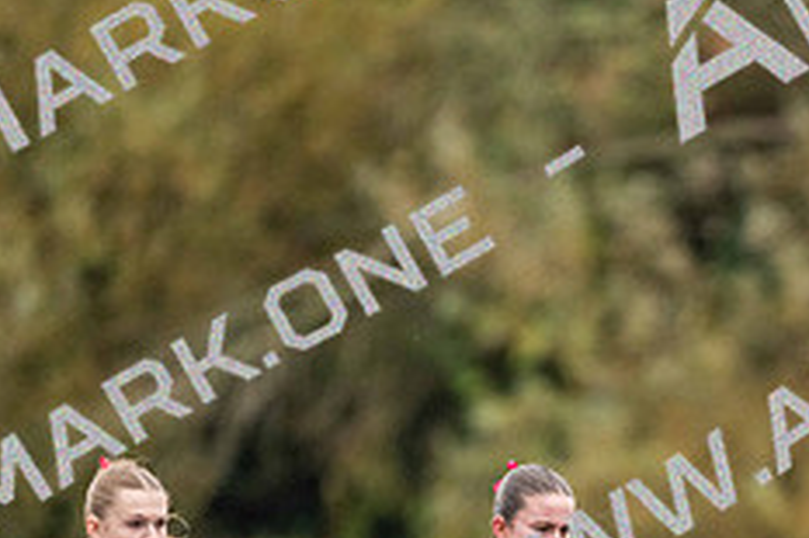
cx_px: 858
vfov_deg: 0.9
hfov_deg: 1.4
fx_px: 33594
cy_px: 651
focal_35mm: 1496
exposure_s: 1/2500
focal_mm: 600
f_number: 4
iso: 3200
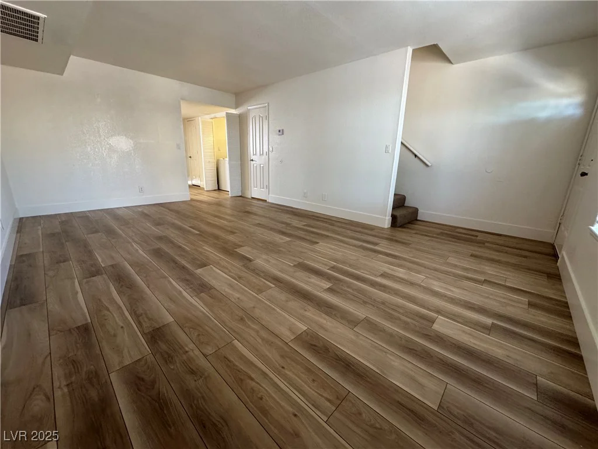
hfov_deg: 102.1
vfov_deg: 85.7
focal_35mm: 14
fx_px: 242
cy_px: 224
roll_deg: -2.2
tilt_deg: -16.1
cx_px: 299
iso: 320
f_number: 2.2
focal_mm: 2.22
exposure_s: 1/60
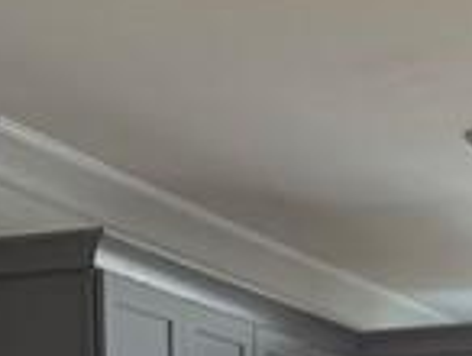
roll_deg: +0.0
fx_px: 2295
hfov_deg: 11.7
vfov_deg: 8.0
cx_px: 284
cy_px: 942
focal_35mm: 168
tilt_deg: -5.5
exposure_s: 1/178
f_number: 1.78
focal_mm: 6.76
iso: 100
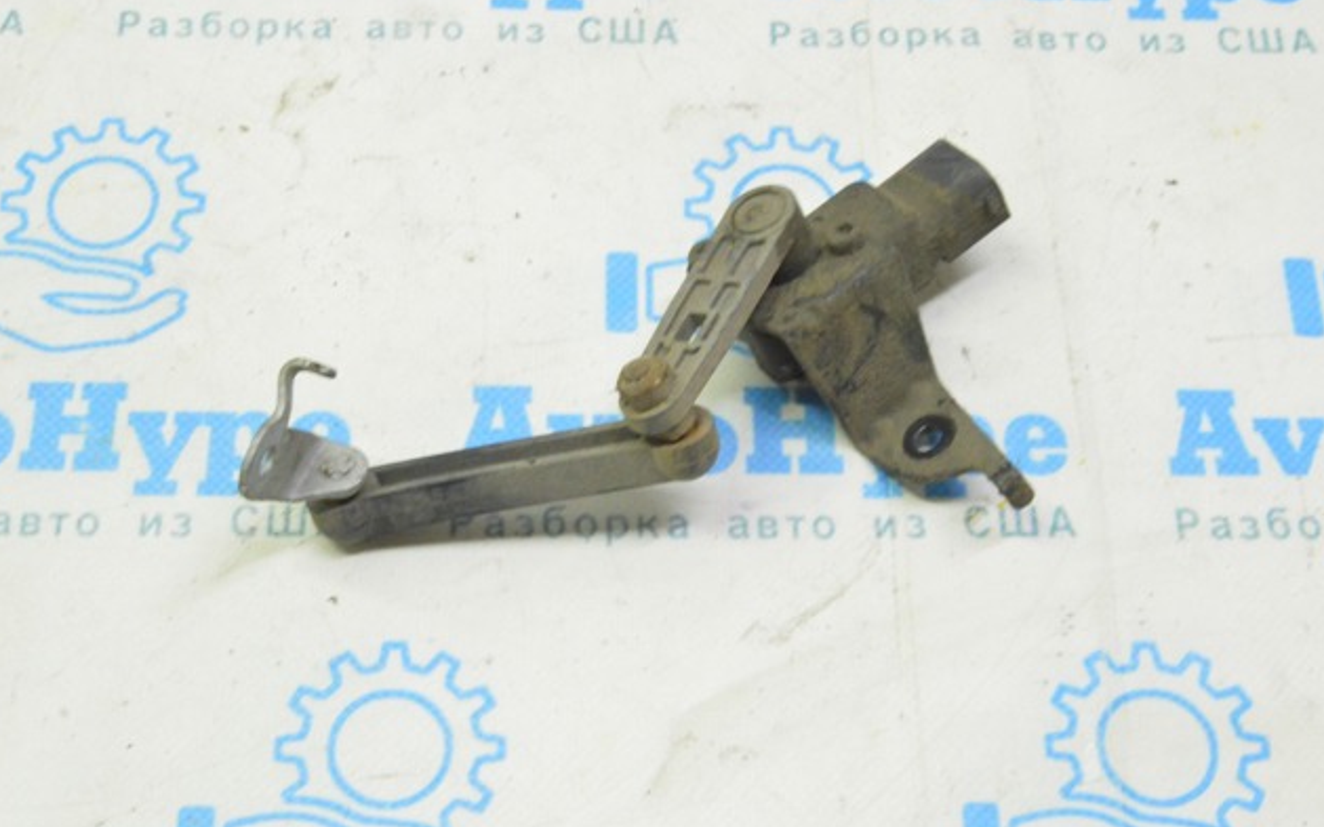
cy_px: 441
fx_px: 2129
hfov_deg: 34.5
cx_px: 667
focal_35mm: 59
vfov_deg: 22.0
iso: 6400
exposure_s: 1/20
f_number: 20
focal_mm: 38
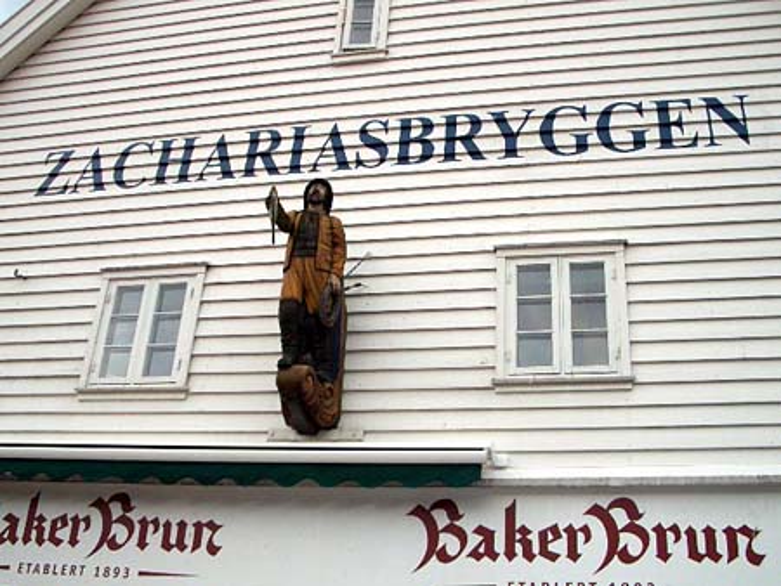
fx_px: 926
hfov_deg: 45.8
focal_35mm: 41
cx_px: 390
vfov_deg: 35.2
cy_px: 293
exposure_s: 1/500
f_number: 4.6
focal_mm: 6.8
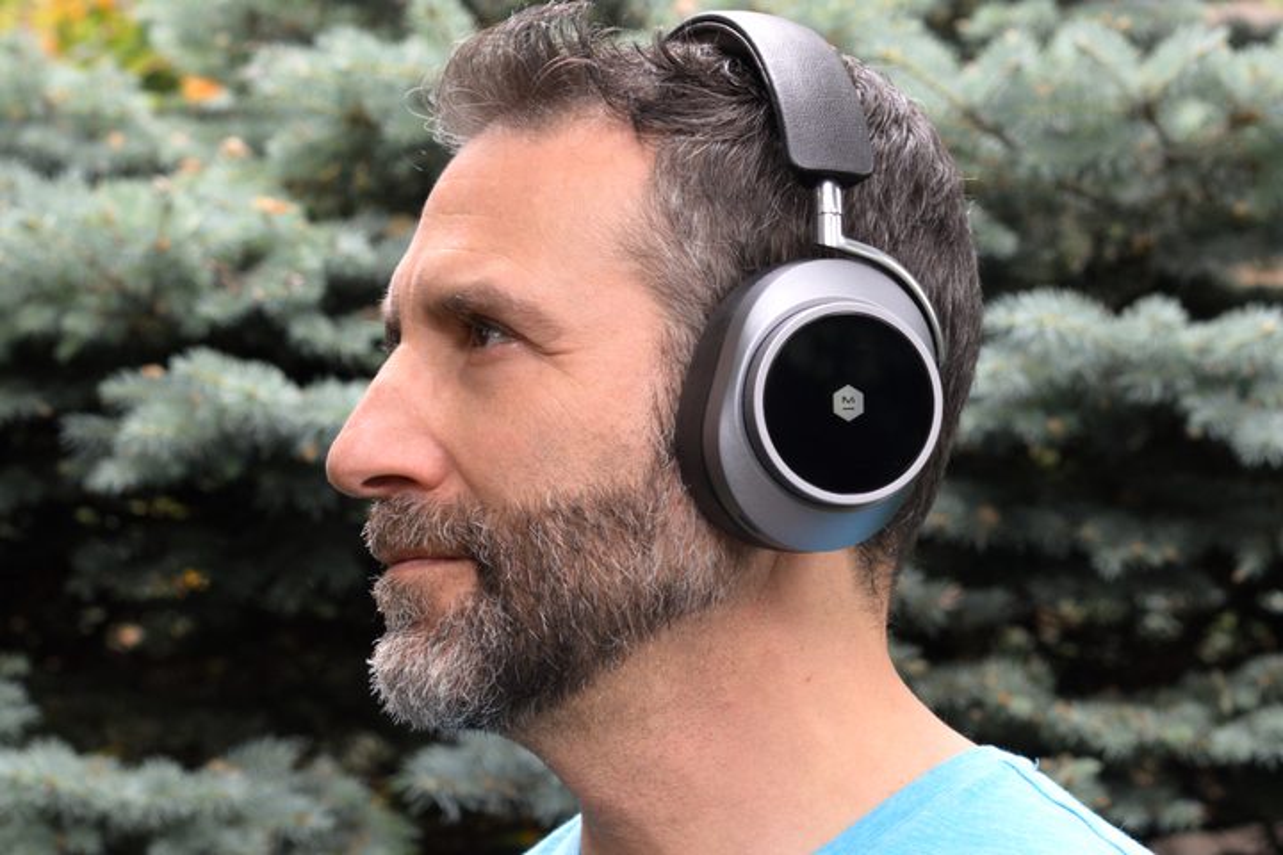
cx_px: 642
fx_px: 2673
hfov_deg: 27.0
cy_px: 428
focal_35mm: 75
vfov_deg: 18.2
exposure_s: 1/125
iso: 400
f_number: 5.6
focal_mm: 50
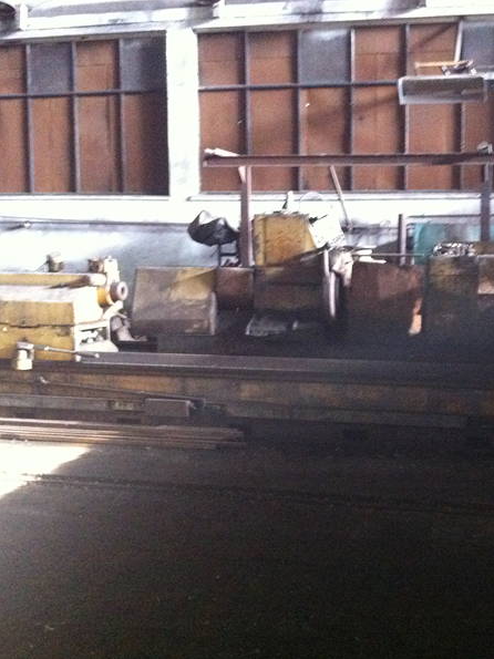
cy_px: 330
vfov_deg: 40.4
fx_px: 895
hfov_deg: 30.5
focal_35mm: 47
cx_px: 353
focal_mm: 3.85
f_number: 2.8
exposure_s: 1/17
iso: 1000
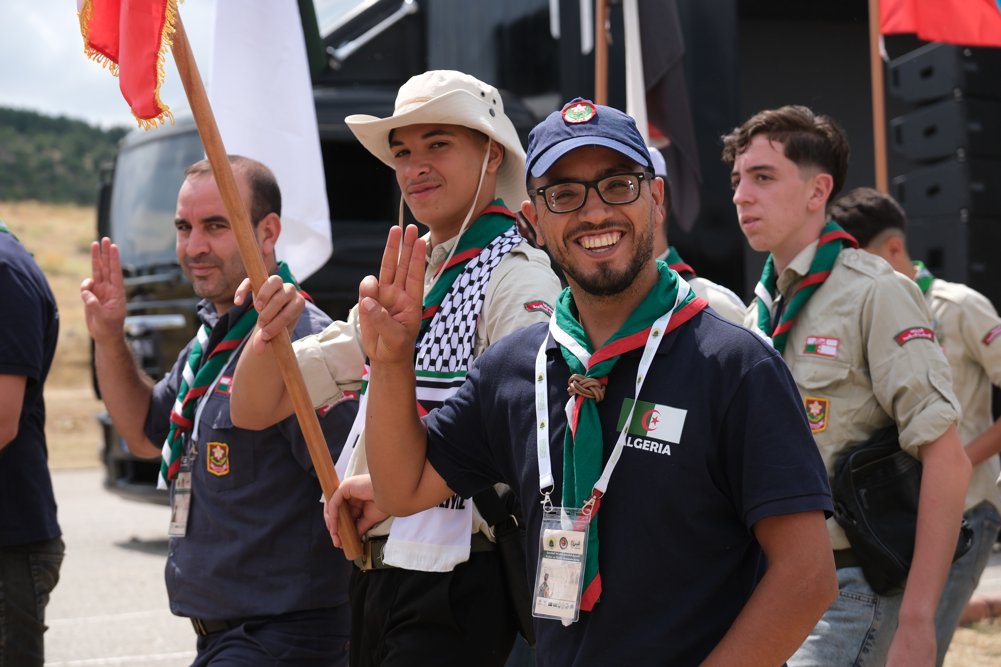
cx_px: 500
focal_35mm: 75
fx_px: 2085
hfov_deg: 27.0
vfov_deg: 18.2
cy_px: 334
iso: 160
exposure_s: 1/1000
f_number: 4
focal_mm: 50
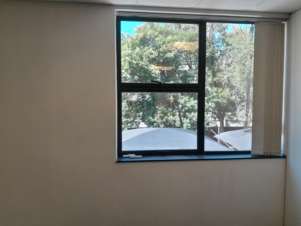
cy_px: 113
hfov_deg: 65.3
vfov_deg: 51.4
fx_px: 235
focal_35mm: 27
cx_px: 150
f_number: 1.8
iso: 200
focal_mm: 4
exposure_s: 1/50
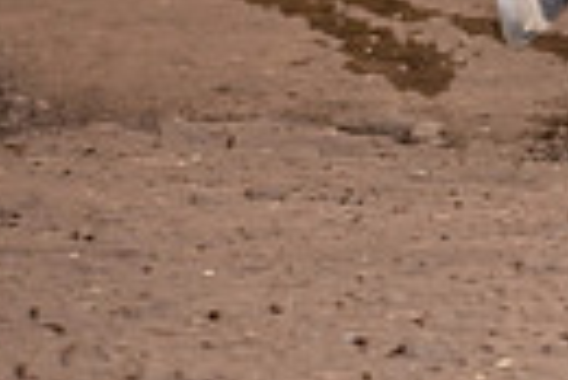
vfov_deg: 2.4
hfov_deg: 3.5
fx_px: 9145
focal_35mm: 579
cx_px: 1127
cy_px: -417
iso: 1000
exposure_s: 1/250
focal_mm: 130
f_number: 3.2
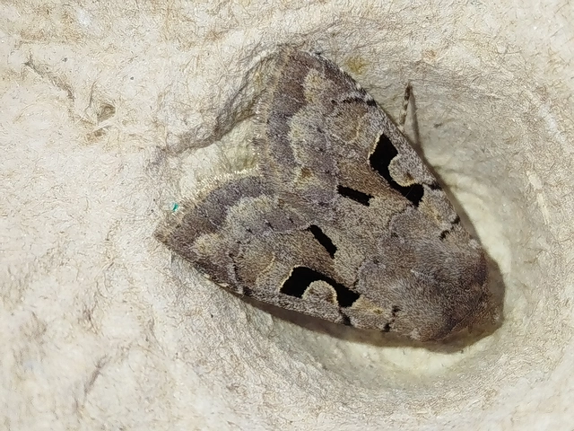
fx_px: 1343
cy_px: 216
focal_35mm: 81
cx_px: 287
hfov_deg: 24.1
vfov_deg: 18.2
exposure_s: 1/50
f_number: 1.7
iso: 50
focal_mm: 5.31
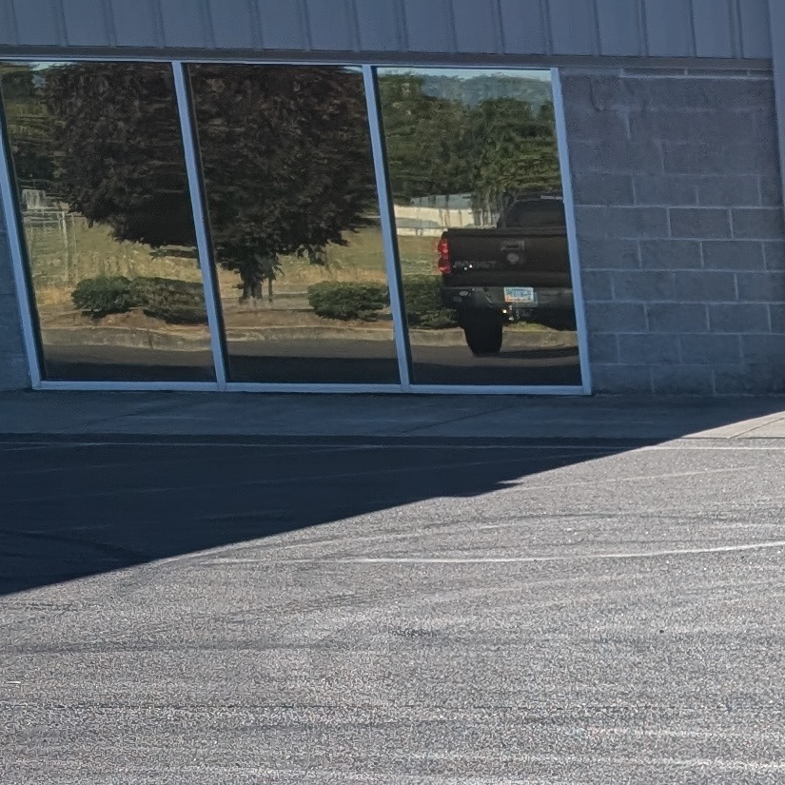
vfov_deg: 15.5
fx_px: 2694
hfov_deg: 13.6
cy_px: 1131
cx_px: 1669
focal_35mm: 105
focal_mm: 6.9
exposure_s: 1/2237
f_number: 1.68
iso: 21
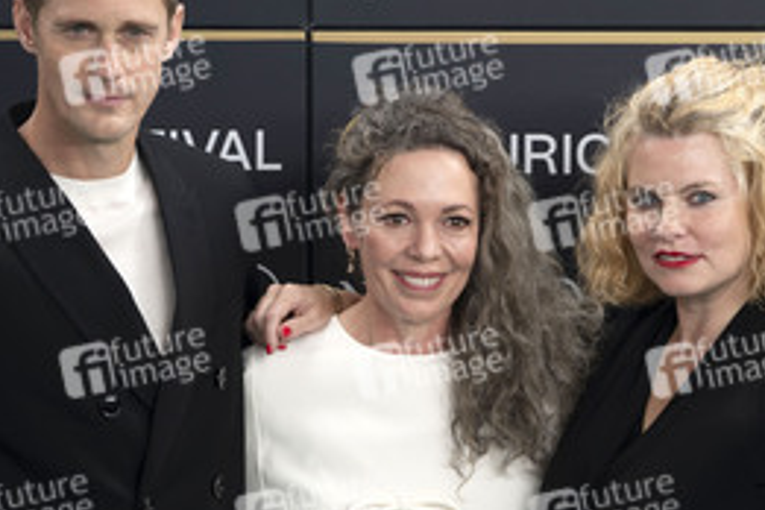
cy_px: 290
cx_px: 350
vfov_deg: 6.6
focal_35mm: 209
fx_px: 4441
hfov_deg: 9.8
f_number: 4.5
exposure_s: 1/200
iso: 400
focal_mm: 121
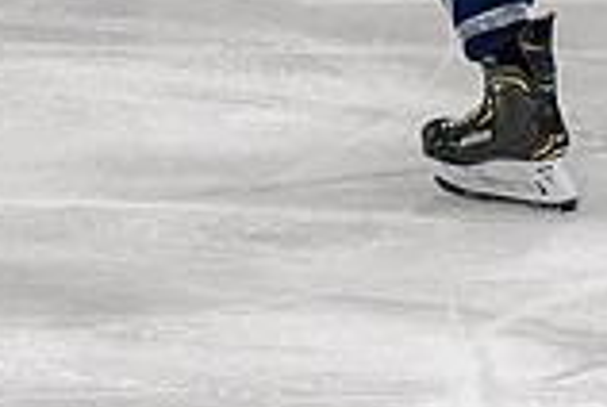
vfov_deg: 2.0
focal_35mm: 673
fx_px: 11369
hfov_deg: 3.1
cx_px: 167
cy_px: -455
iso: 1600
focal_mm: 102
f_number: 3.2
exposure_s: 1/800
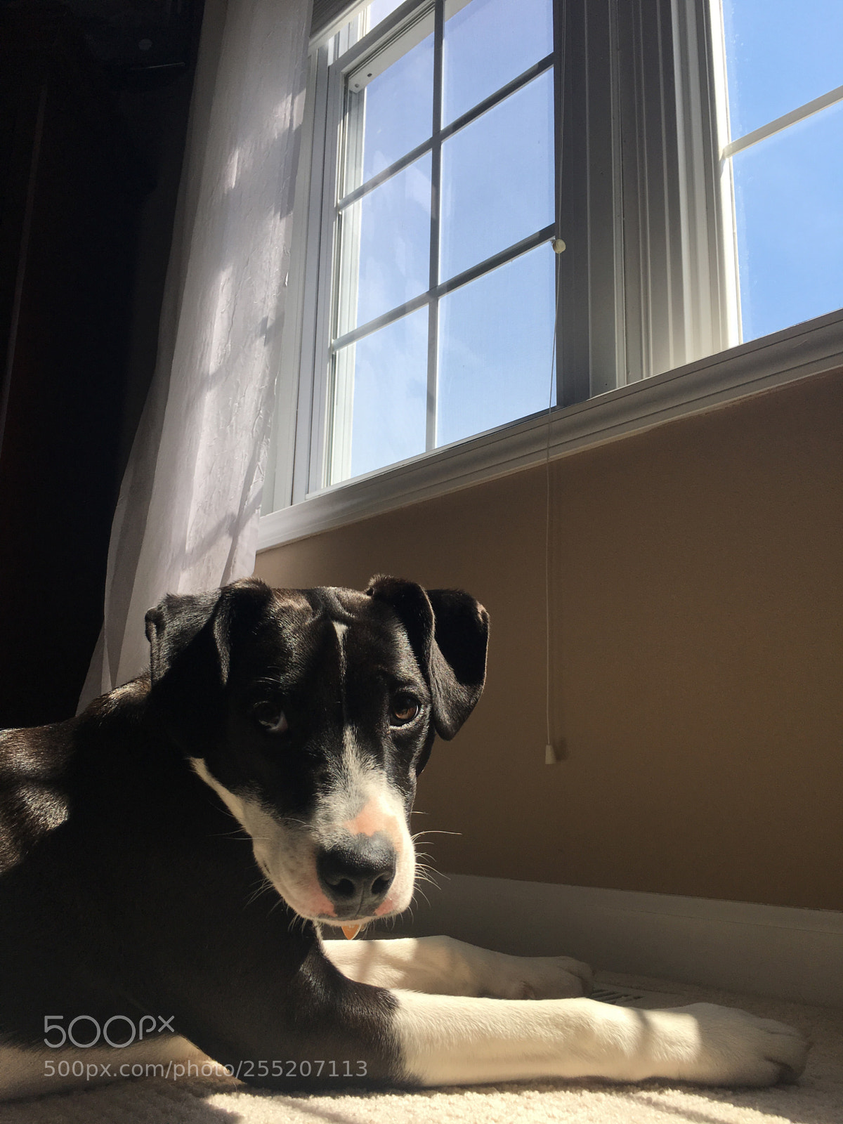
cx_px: 422
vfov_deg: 61.7
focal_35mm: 29
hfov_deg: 48.2
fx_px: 942
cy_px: 562
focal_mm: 4.15
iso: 25
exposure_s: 1/793
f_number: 2.2
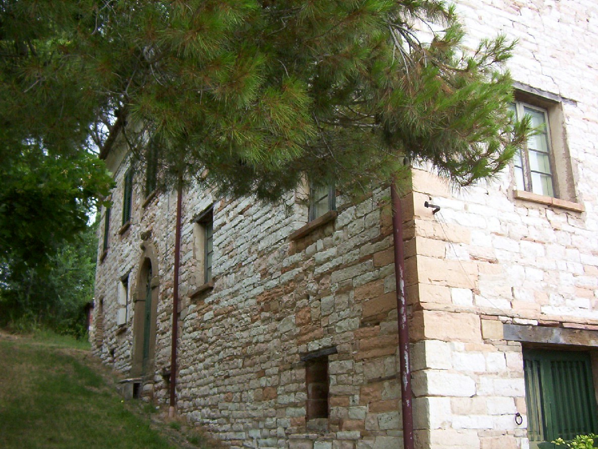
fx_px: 622
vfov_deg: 39.7
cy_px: 224
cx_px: 299
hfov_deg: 51.4
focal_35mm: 36
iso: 100
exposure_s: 1/687
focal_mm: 5.54
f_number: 2.76
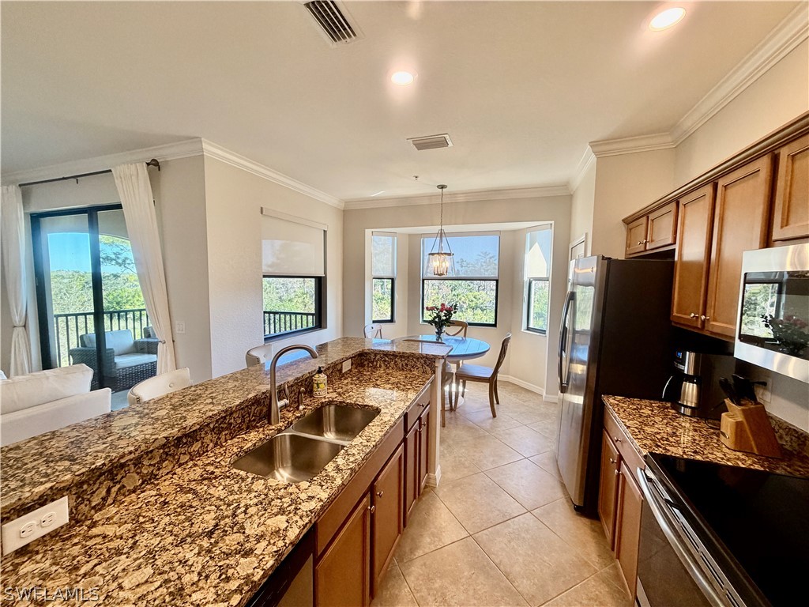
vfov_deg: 85.7
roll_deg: -1.1
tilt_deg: -3.8
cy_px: 304
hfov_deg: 102.1
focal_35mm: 14
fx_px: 327
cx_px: 404
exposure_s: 1/120
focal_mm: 2.22
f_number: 2.2
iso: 200
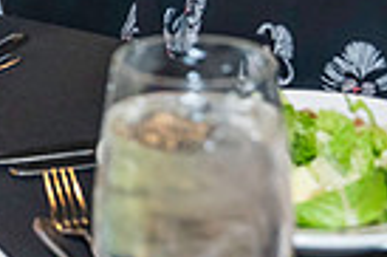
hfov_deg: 14.3
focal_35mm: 140
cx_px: -59
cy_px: -171
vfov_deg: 9.4
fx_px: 1503
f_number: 4.5
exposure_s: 1/125
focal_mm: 33
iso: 3200
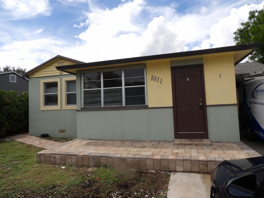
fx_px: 183
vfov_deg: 56.8
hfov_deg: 71.6
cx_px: 132
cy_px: 99
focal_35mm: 24
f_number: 4.6
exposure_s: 1/771
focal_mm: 4.3
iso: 100
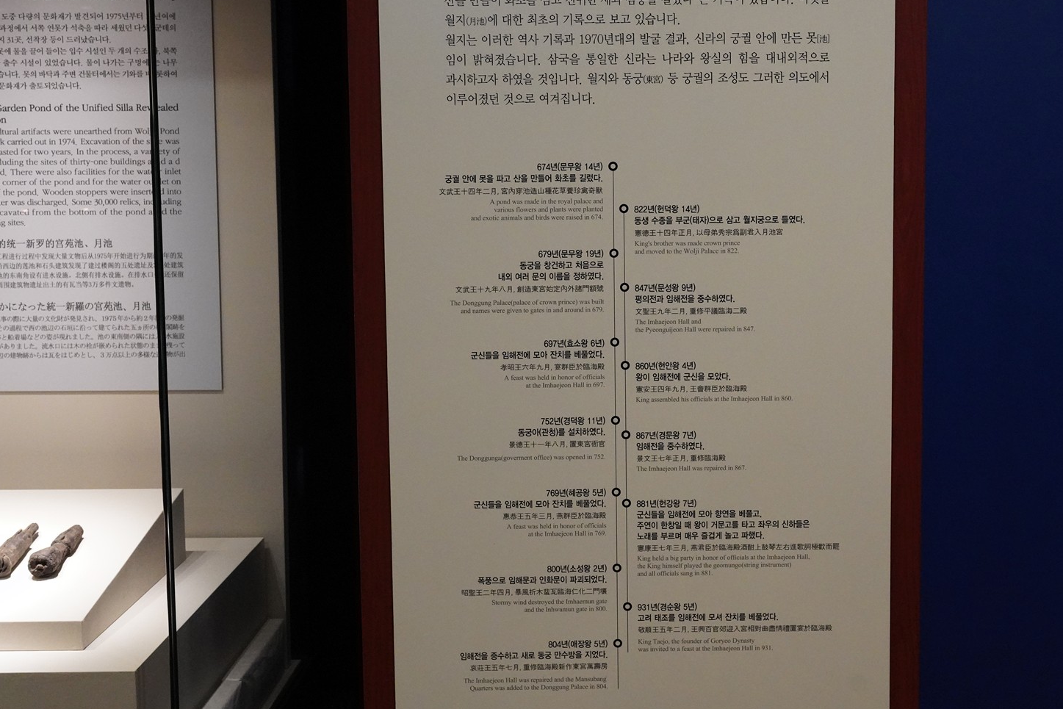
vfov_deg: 28.5
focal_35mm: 47
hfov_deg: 41.6
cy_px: 238
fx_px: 1388
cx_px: 662
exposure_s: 1/100
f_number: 7.1
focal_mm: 34
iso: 8000
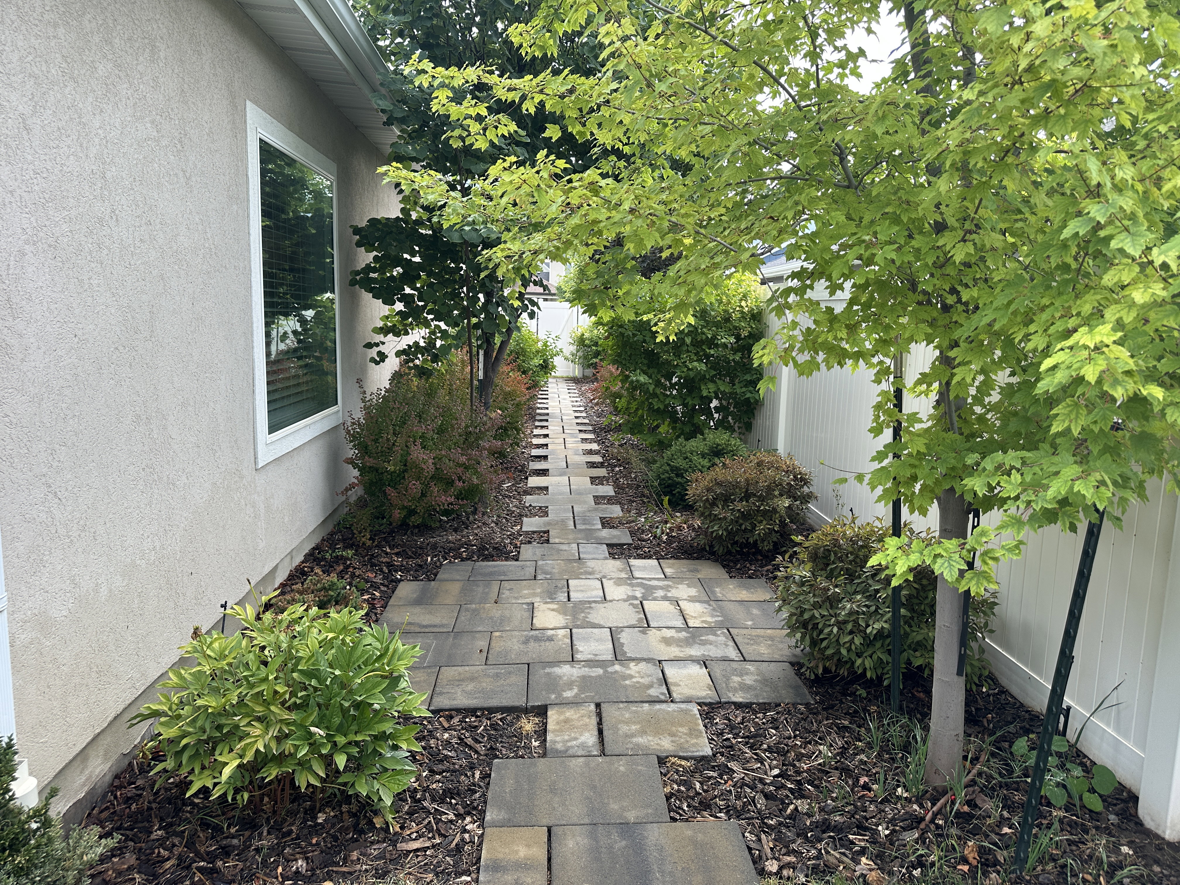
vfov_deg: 56.8
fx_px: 818
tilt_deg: -7.1
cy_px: 442
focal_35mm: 24
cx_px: 590
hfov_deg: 71.6
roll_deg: -1.3
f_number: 1.78
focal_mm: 6.86
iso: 80
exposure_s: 1/444
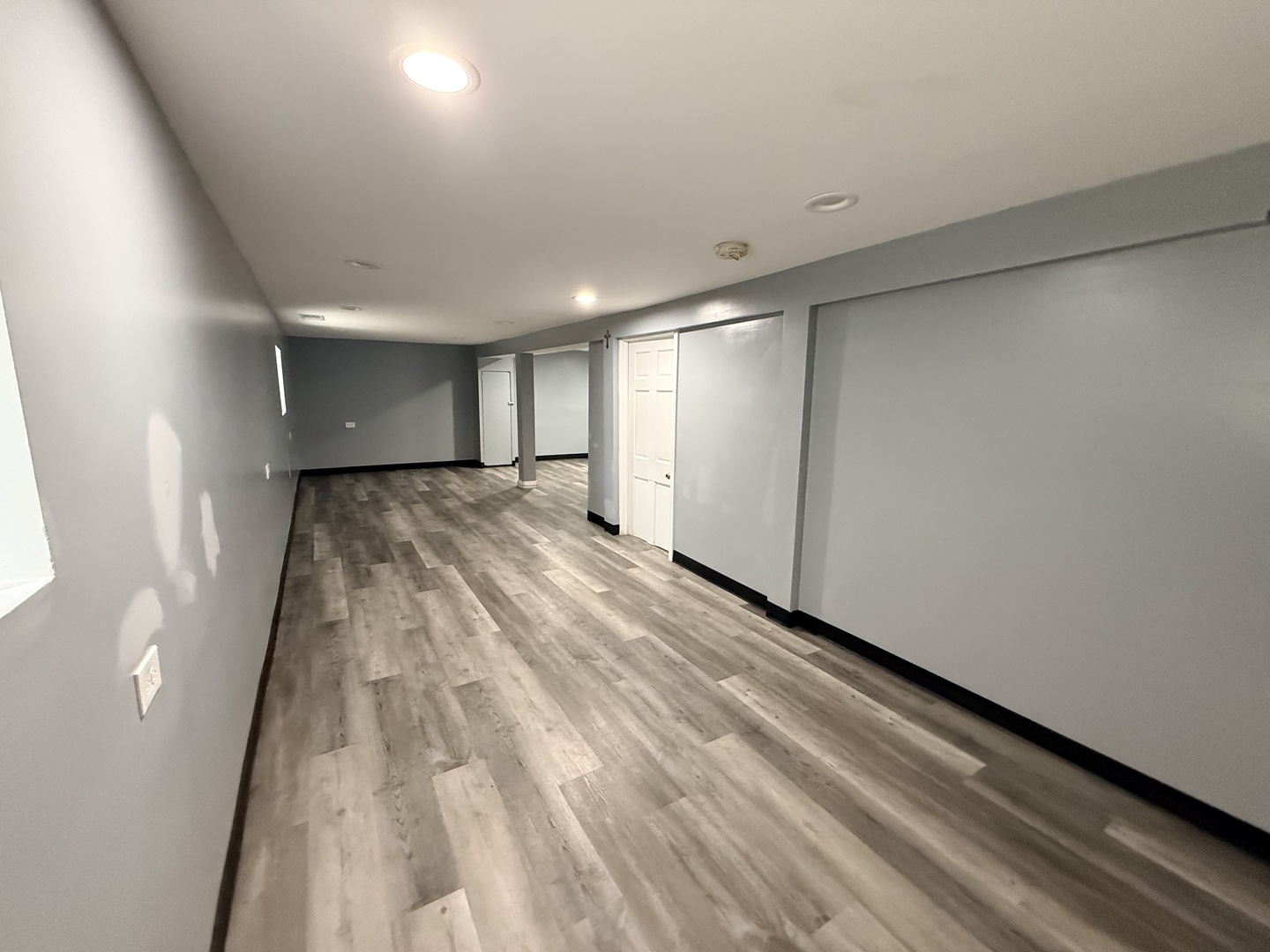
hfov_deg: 102.1
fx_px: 514
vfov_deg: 85.7
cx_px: 635
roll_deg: -1.4
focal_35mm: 14
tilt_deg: -9.0
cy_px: 476
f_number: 2.2
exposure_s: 1/60
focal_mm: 2.22
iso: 640
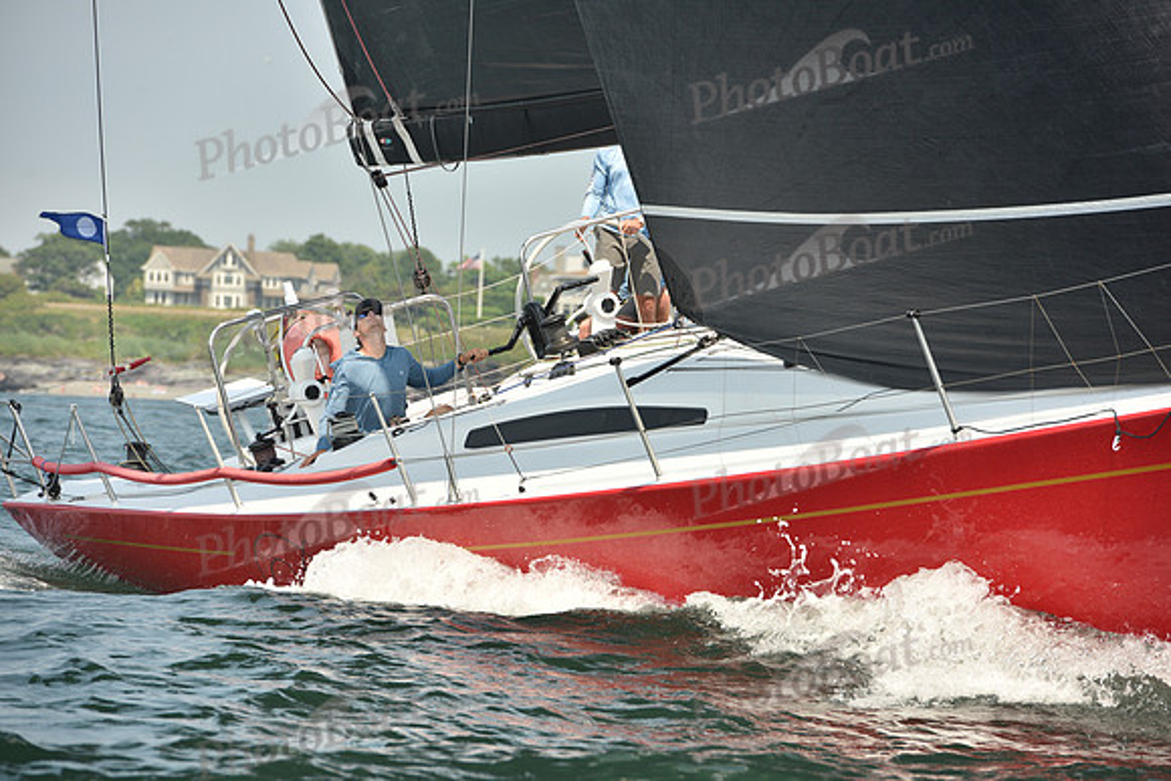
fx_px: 6507
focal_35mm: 200
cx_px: 586
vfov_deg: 6.9
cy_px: 390
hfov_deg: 10.3
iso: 250
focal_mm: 200
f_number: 8
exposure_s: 1/800
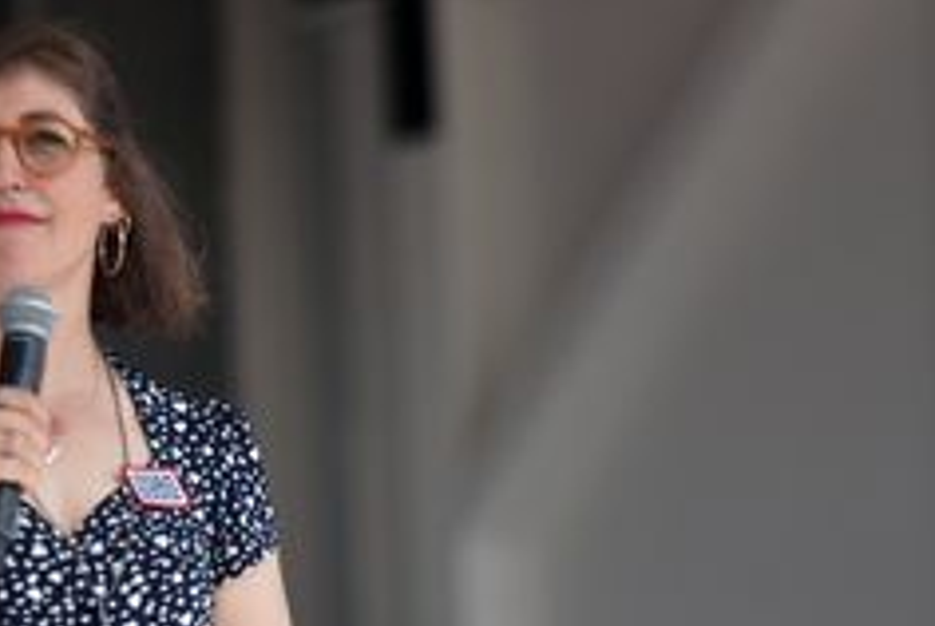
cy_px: 394
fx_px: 8815
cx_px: 147
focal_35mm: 339
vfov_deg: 4.1
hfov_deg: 6.1
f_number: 2.8
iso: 800
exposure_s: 1/8000
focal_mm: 200
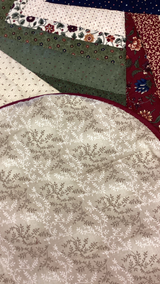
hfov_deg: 34.6
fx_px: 256
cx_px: 67
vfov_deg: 58.0
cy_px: 143
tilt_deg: -75.4
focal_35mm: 34
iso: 80
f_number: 2.4
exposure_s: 1/50
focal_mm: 3.3
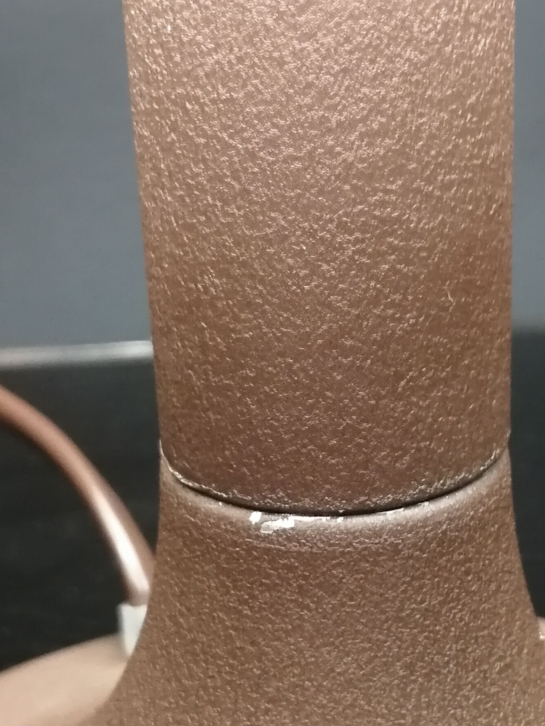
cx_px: 363
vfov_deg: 24.9
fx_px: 1637
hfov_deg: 18.8
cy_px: 474
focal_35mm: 78
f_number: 1.8
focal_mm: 3.95
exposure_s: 1/25
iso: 400
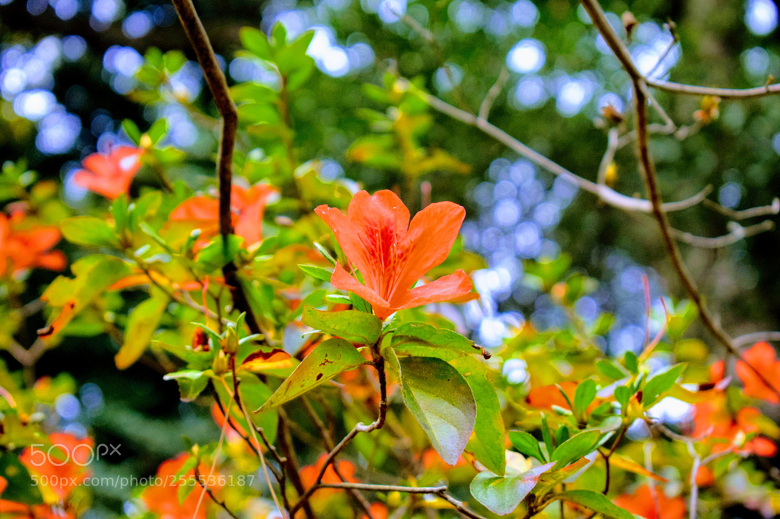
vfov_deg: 16.5
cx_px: 390
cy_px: 260
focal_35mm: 82
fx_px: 1787
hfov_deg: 24.6
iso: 1800
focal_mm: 55
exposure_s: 1/60
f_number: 5.6
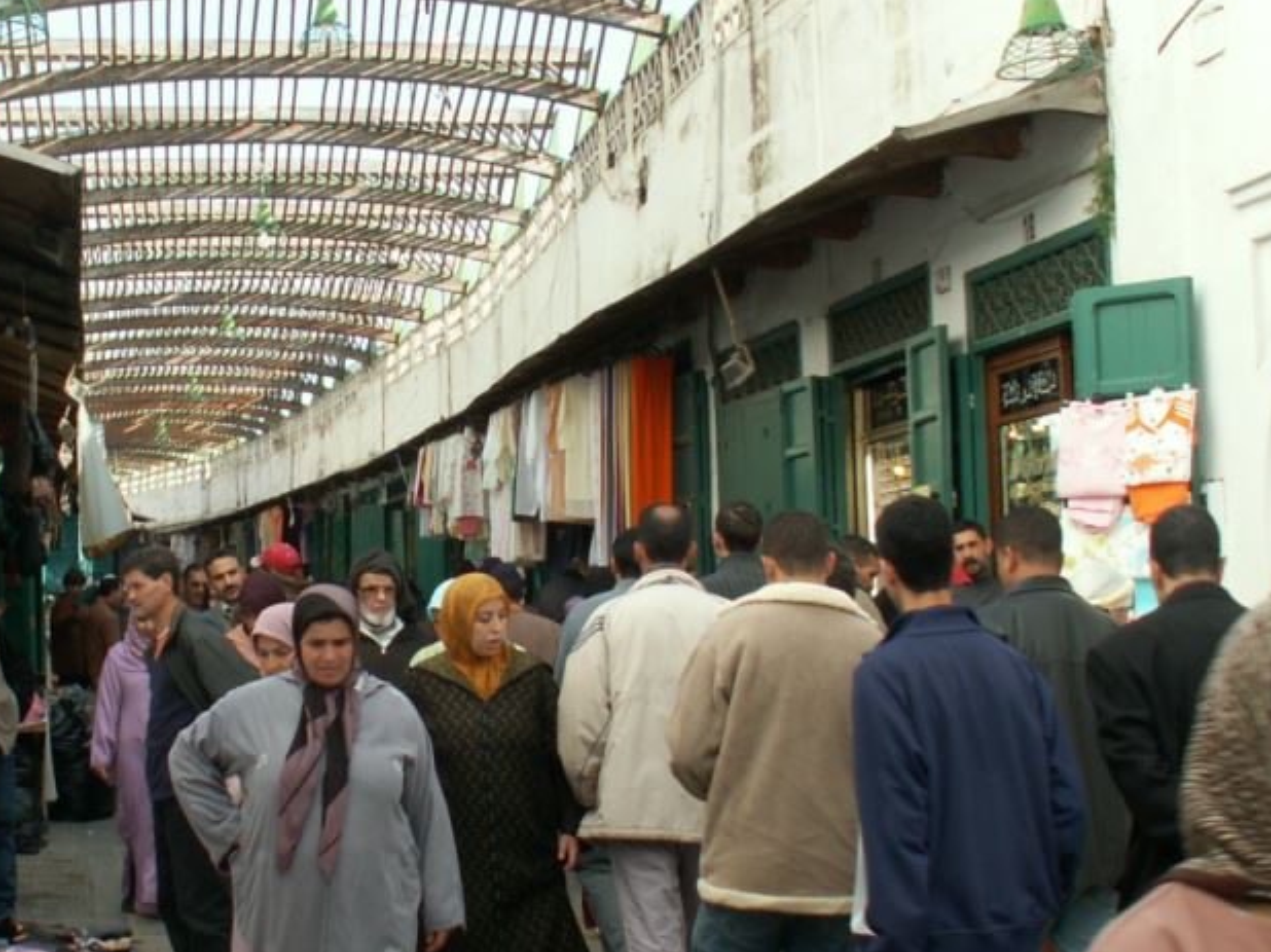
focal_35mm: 58
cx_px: 401
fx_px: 2129
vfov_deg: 25.1
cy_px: 590
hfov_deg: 32.9
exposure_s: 1/80
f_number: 4.5
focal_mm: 5.86
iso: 50
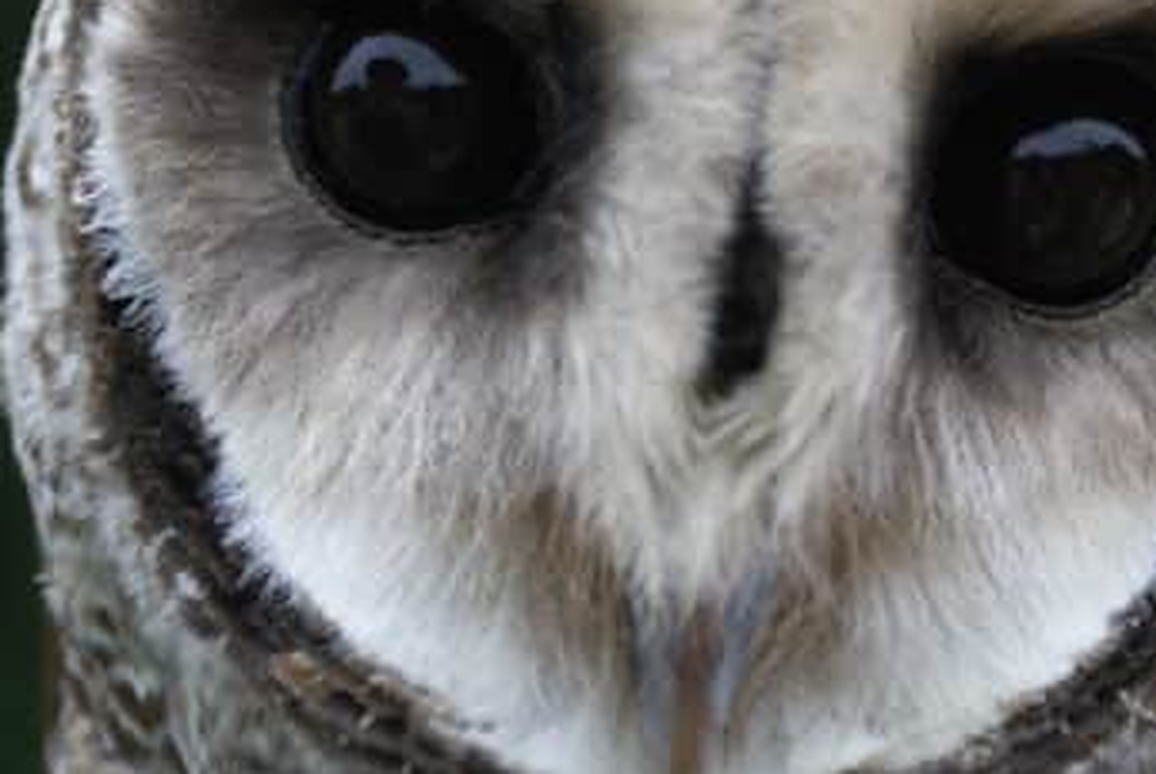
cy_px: 255
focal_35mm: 207
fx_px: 6655
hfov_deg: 9.9
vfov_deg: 6.7
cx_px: 724
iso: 400
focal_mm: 62
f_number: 5
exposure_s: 1/50
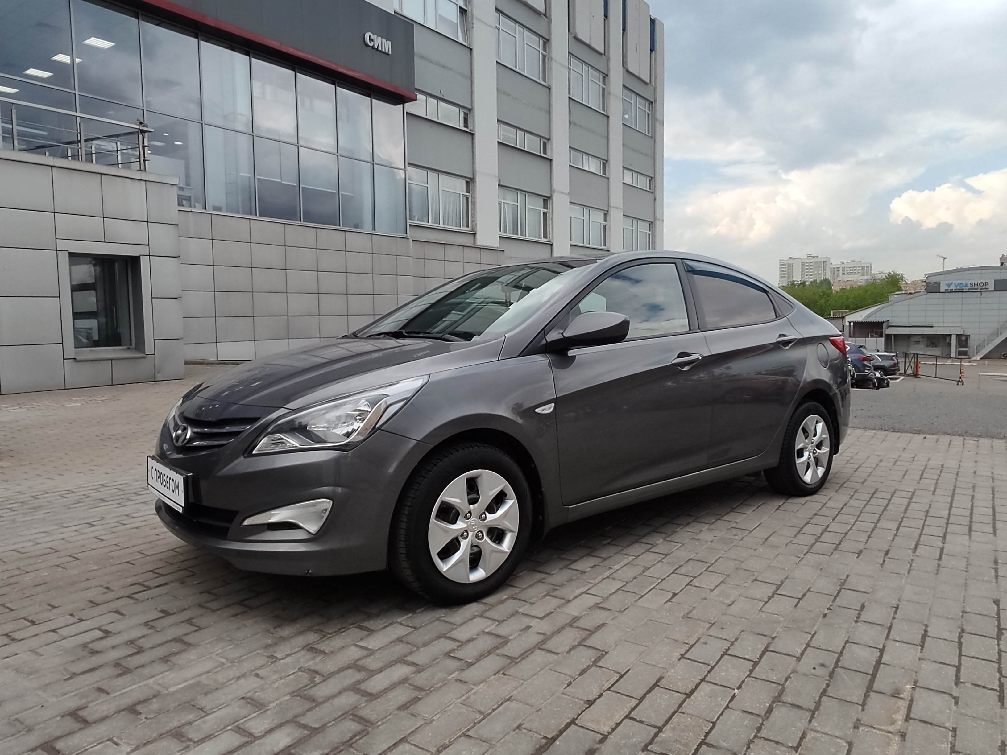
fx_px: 669
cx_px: 504
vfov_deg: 58.9
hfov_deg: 73.9
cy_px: 378
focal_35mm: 23
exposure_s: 1/665
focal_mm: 1.6
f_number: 2.2
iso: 50
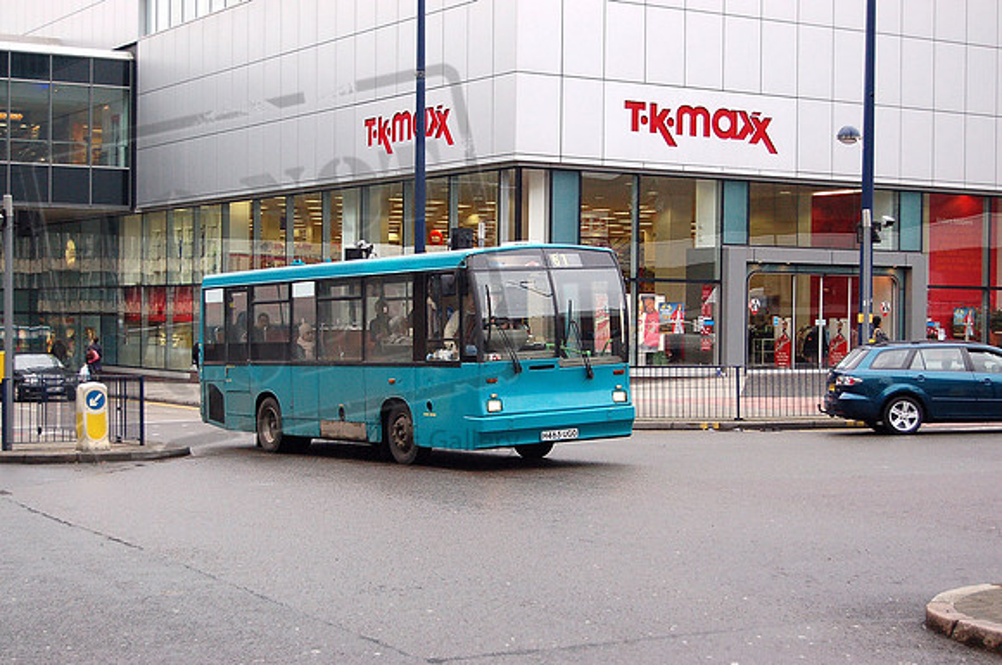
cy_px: 332
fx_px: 1751
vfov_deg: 21.5
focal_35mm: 63
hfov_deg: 31.9
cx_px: 501
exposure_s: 1/320
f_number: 5.3
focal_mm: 42
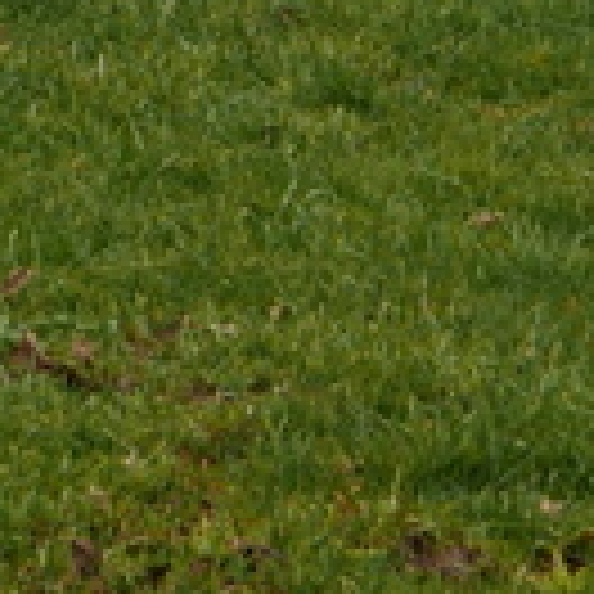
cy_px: -932
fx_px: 5688
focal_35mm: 293
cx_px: -385
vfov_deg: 5.7
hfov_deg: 5.9
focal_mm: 17.2
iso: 200
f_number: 5.6
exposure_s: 1/160
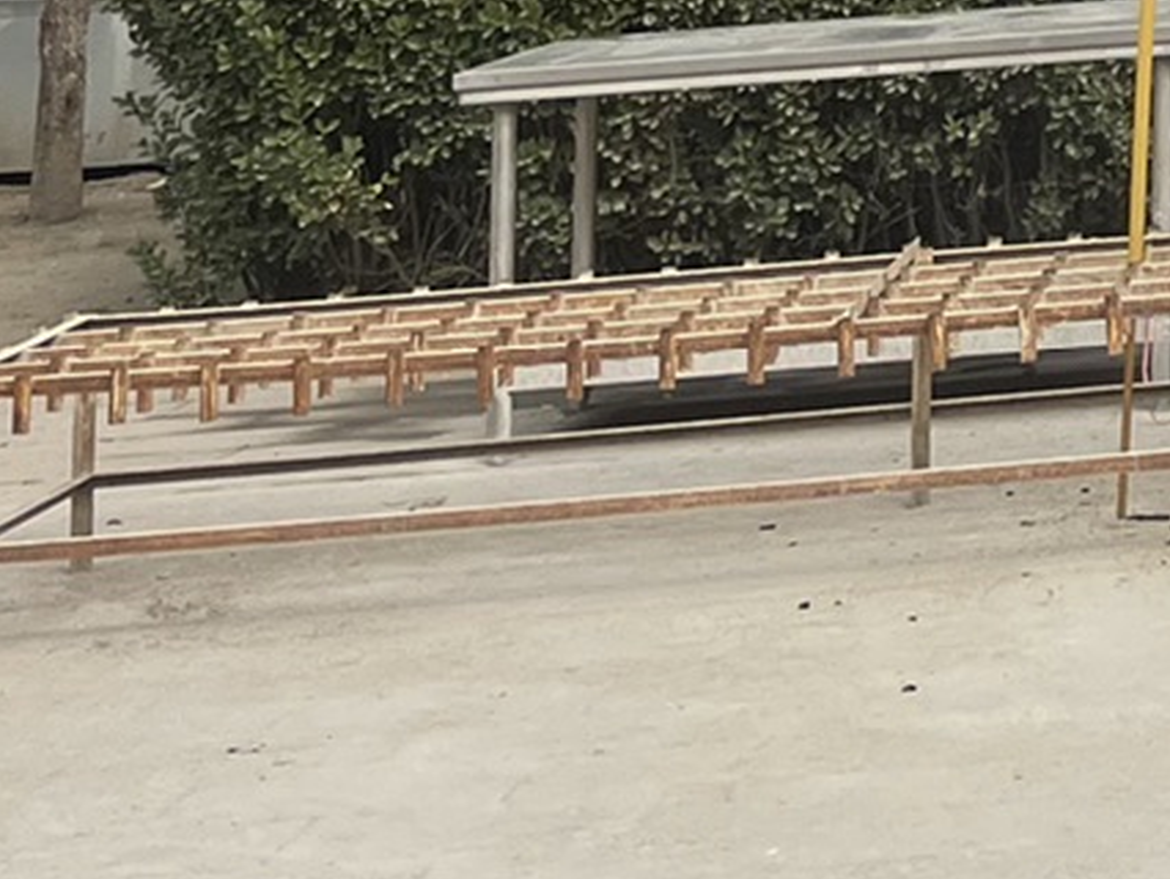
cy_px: -1080
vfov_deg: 10.7
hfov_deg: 14.0
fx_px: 4126
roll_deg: +2.9
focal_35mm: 122
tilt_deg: +9.7
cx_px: 2230
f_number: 1.6
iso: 32
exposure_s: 1/3300
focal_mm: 4.2
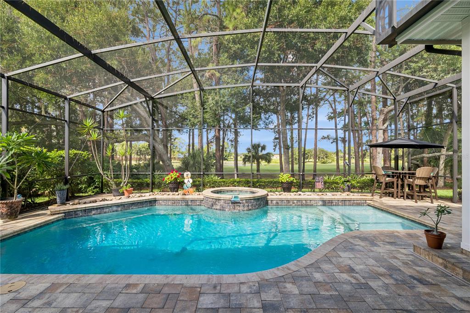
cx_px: 235
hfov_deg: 93.3
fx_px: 222
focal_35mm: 17
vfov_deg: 70.4
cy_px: 156
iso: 200
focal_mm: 17
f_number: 16
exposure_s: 1/25
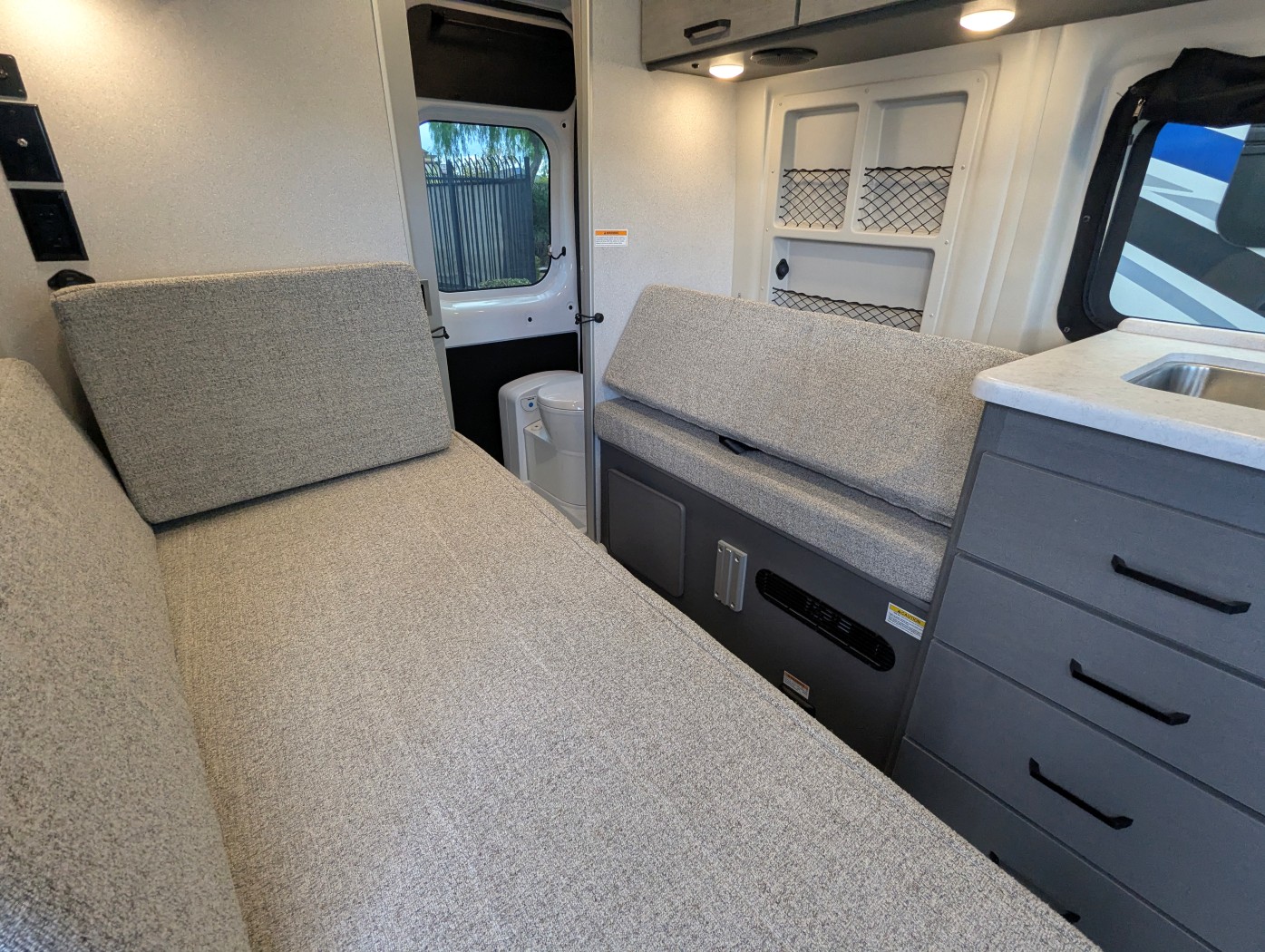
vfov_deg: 78.2
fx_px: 585
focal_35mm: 16
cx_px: 632
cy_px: 476
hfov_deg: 94.4
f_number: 2.2
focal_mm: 2.35
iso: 256
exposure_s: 1/219
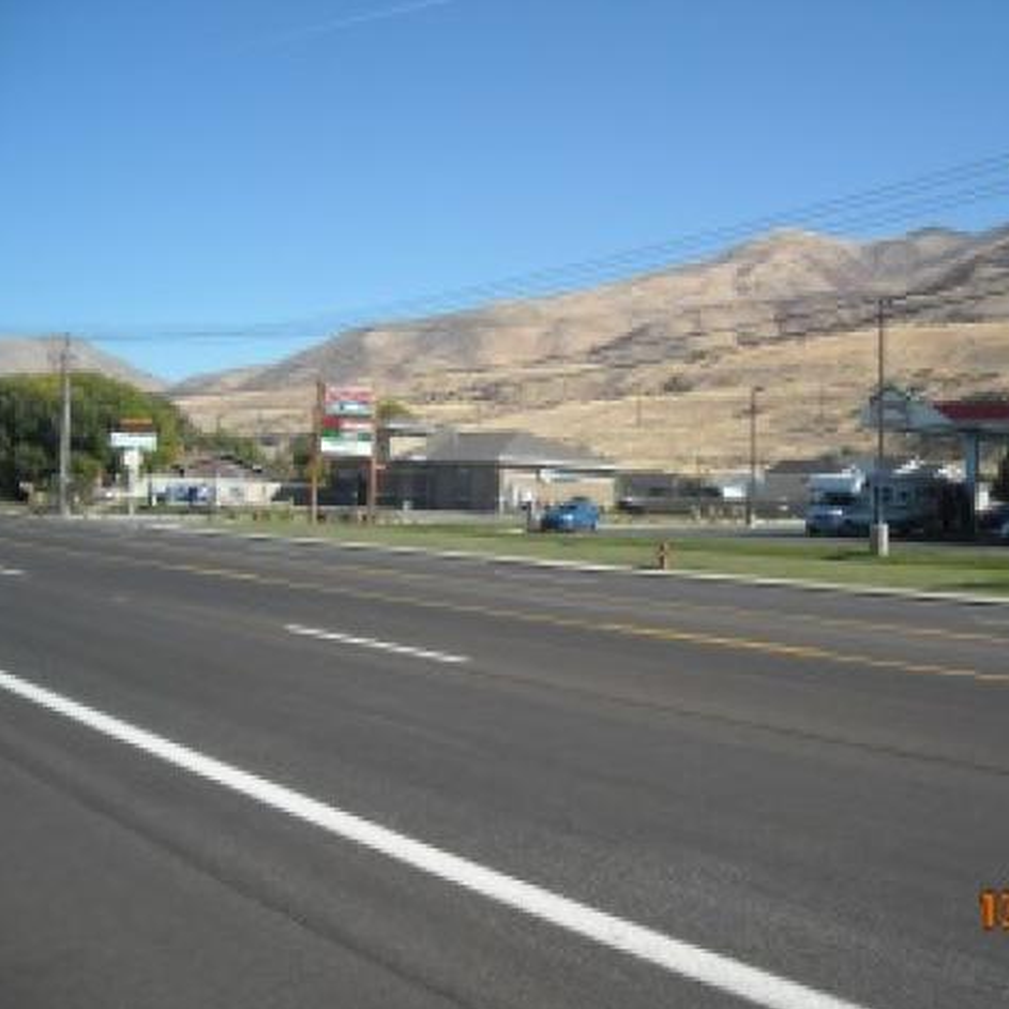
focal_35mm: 42
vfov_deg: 40.0
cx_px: 563
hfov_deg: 40.0
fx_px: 1385
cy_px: 503
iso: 70
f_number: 5.6
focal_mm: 5.7
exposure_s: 1/250
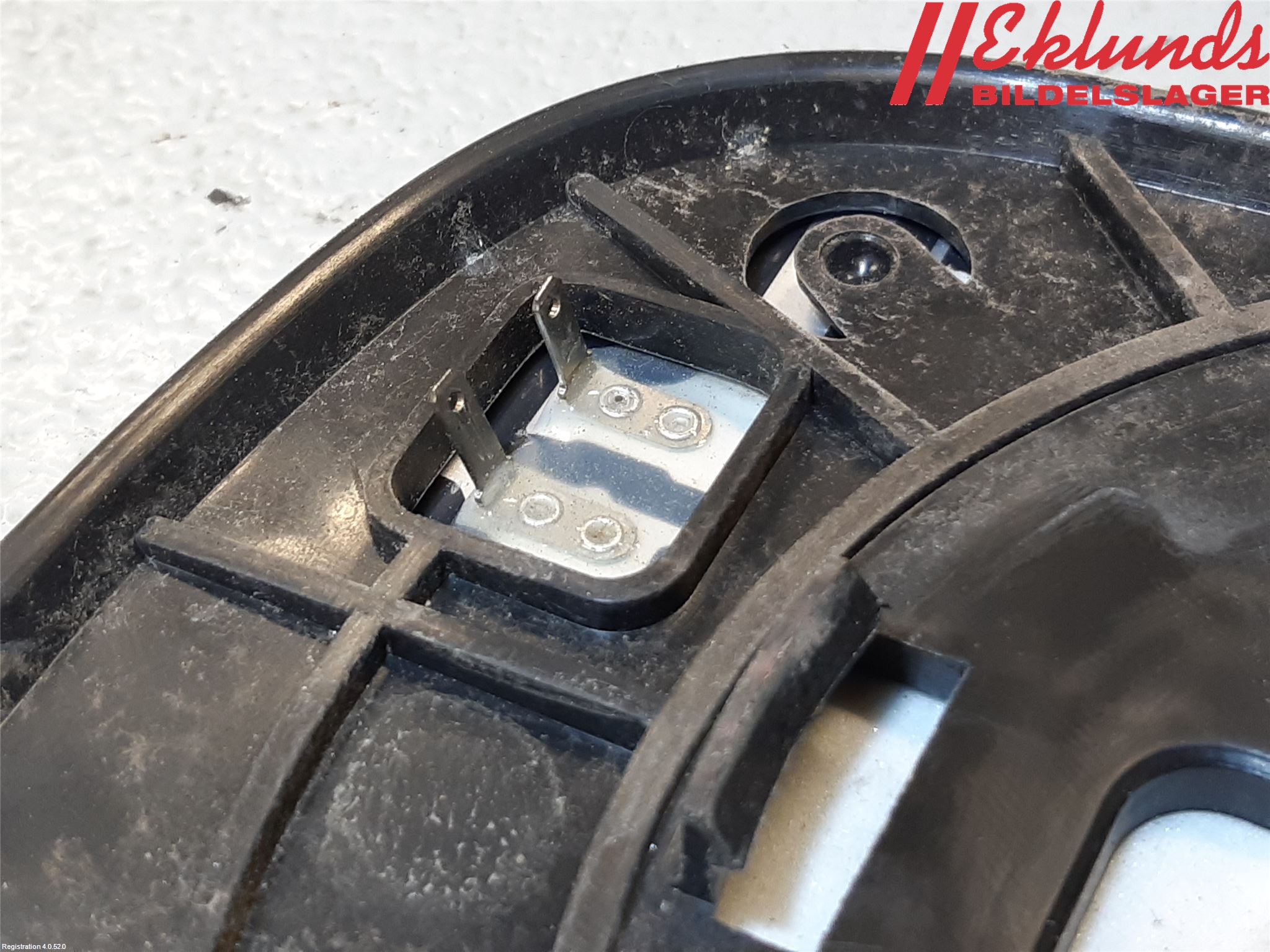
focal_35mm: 26
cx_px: 635
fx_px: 954
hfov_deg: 67.3
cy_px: 476
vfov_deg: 53.1
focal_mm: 3.93
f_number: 1.7
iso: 80
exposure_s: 1/50
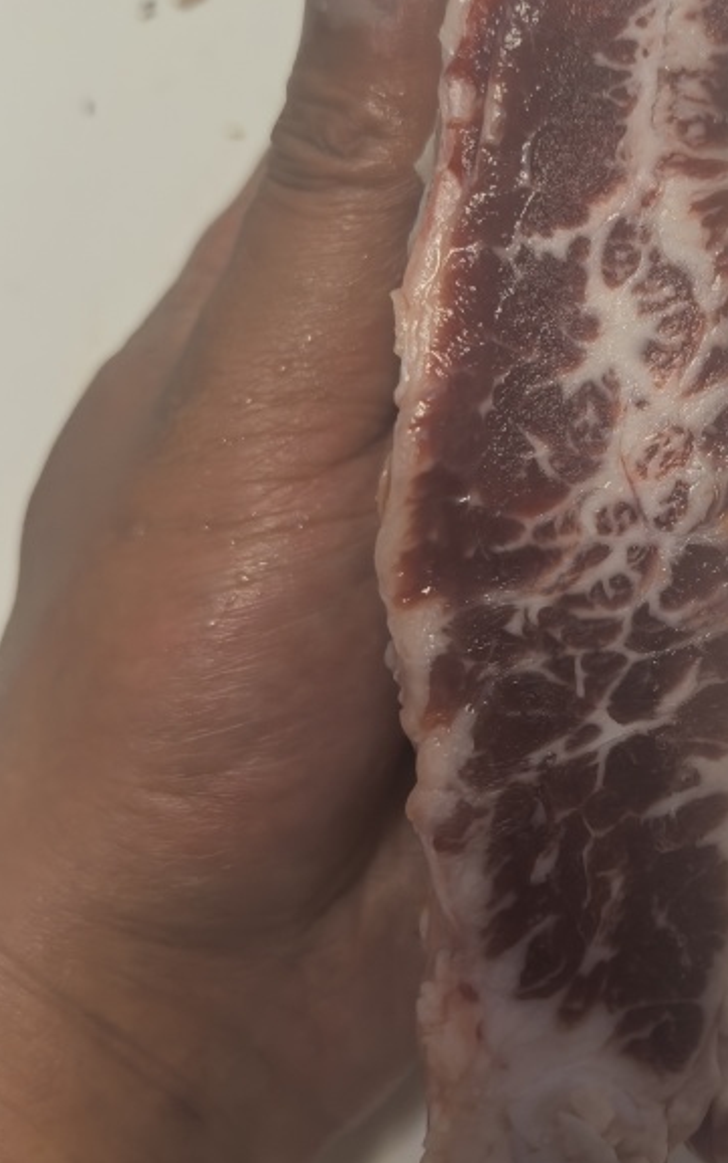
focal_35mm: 47
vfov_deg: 42.6
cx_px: 730
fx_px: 1491
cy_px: 507
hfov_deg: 26.0
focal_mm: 6.98
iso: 400
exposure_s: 1/33.3
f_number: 2
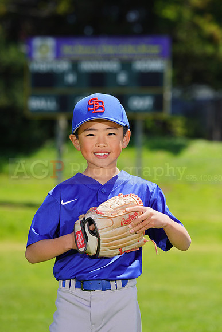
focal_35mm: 250
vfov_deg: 8.2
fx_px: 2311
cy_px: 166
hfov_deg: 5.5
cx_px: 111
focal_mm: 250
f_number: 8
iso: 100
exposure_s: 1/250
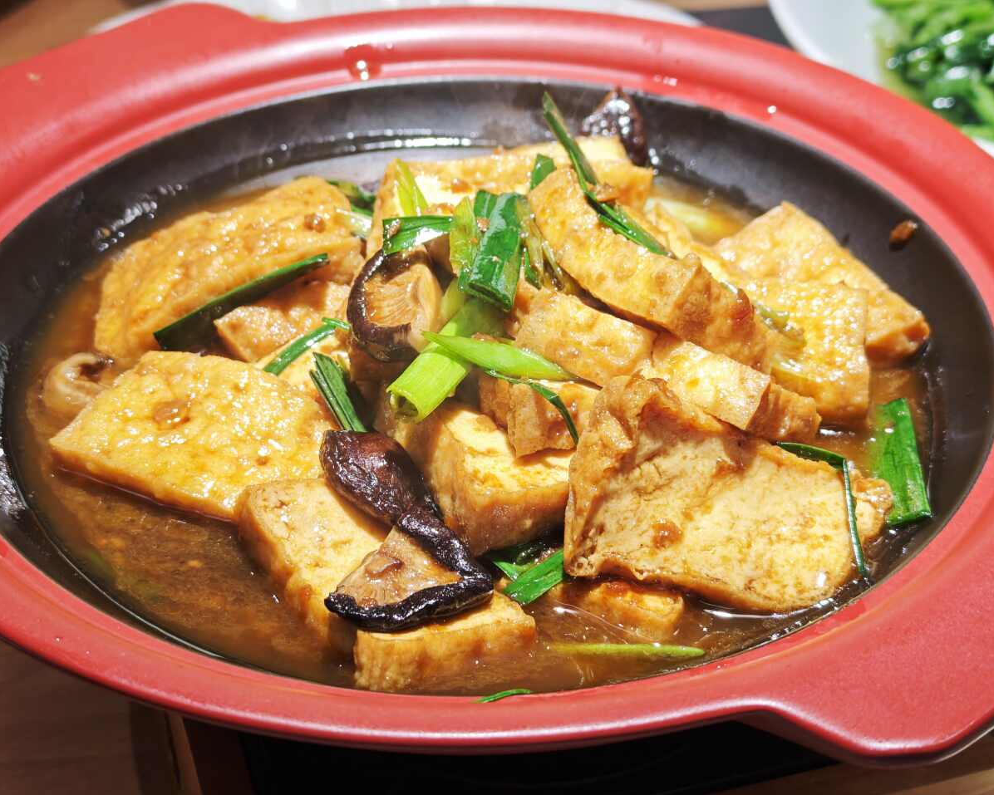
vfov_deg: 21.9
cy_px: 398
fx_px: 2059
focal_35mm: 70
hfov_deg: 27.1
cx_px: 477
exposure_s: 1/100
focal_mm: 8.72
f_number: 2
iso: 125
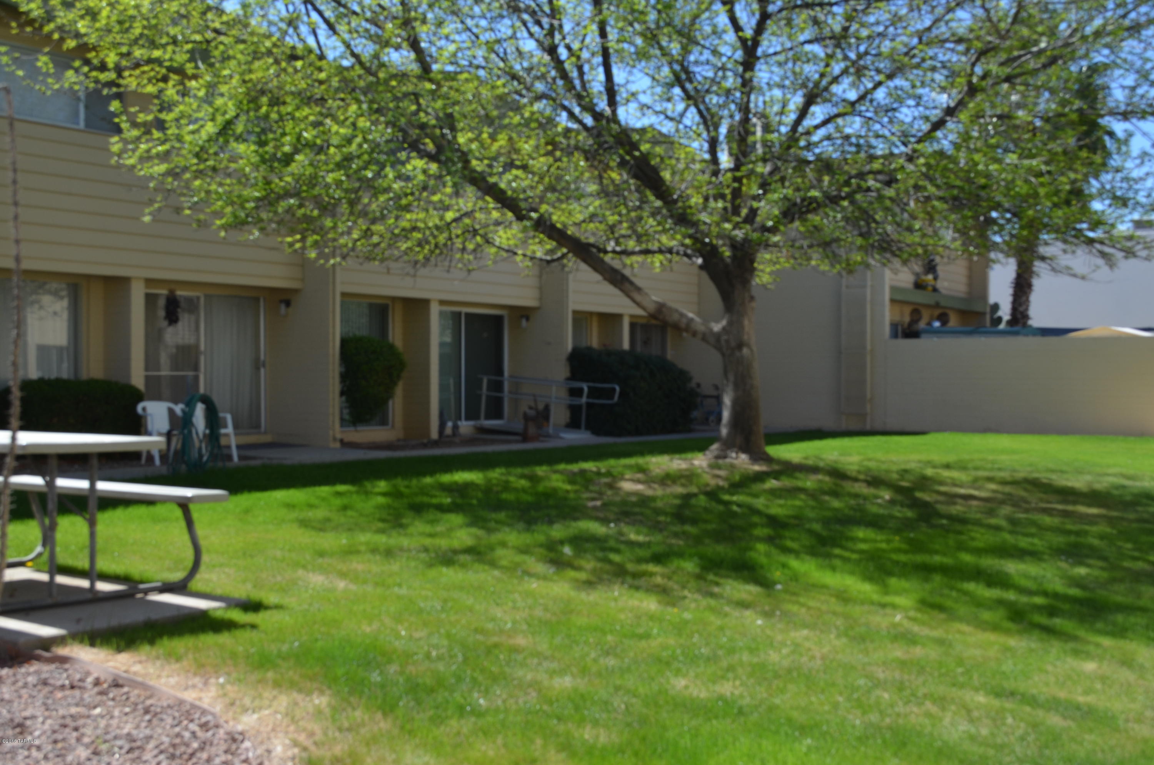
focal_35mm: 39
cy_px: 382
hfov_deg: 49.6
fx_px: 1248
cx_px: 577
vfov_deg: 34.1
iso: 200
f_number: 8
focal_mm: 26
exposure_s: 1/250
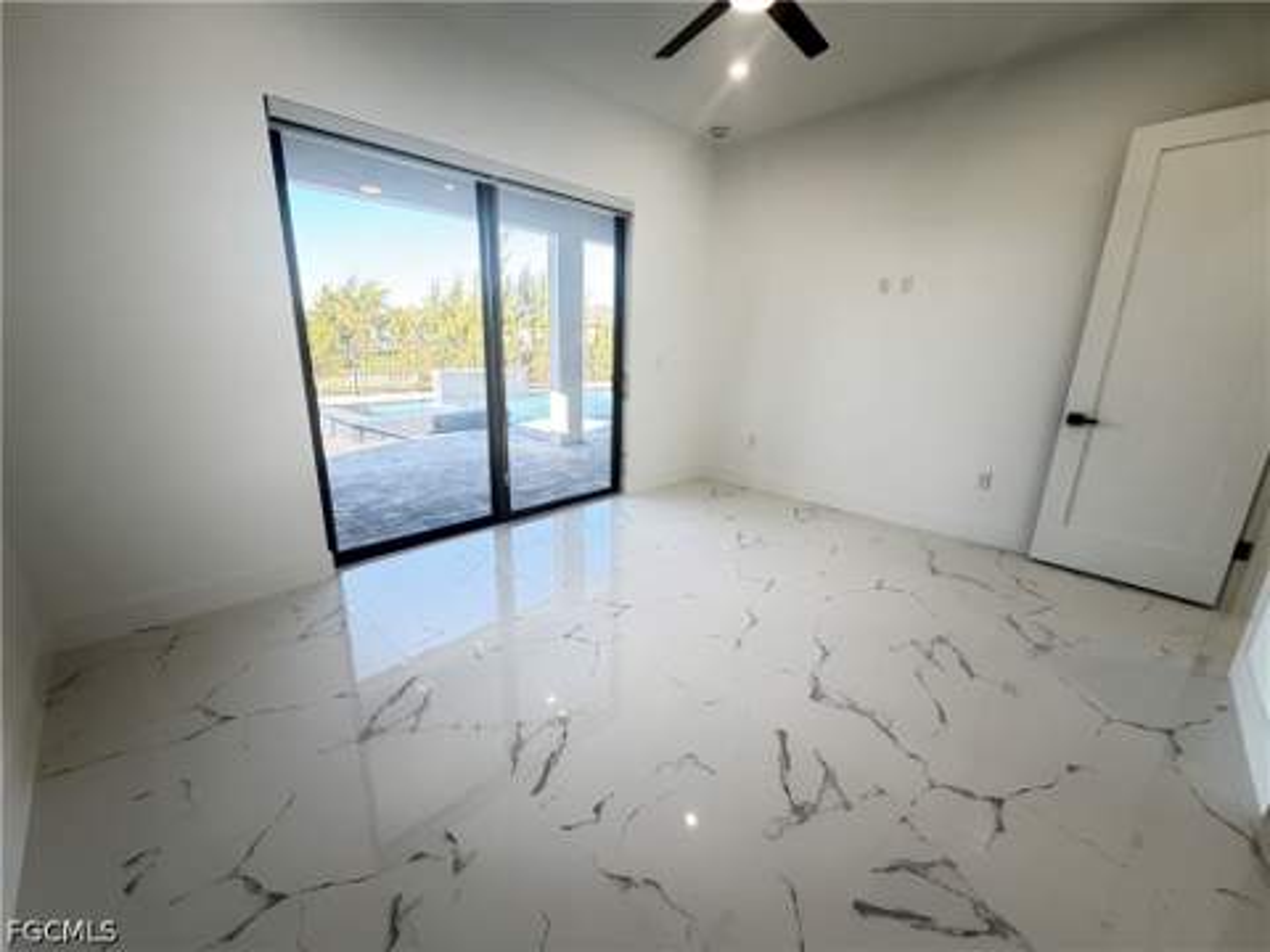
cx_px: 635
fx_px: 514
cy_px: 476
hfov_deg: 102.1
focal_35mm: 14
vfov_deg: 85.7
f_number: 2.2
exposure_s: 1/60
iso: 250
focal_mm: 2.22
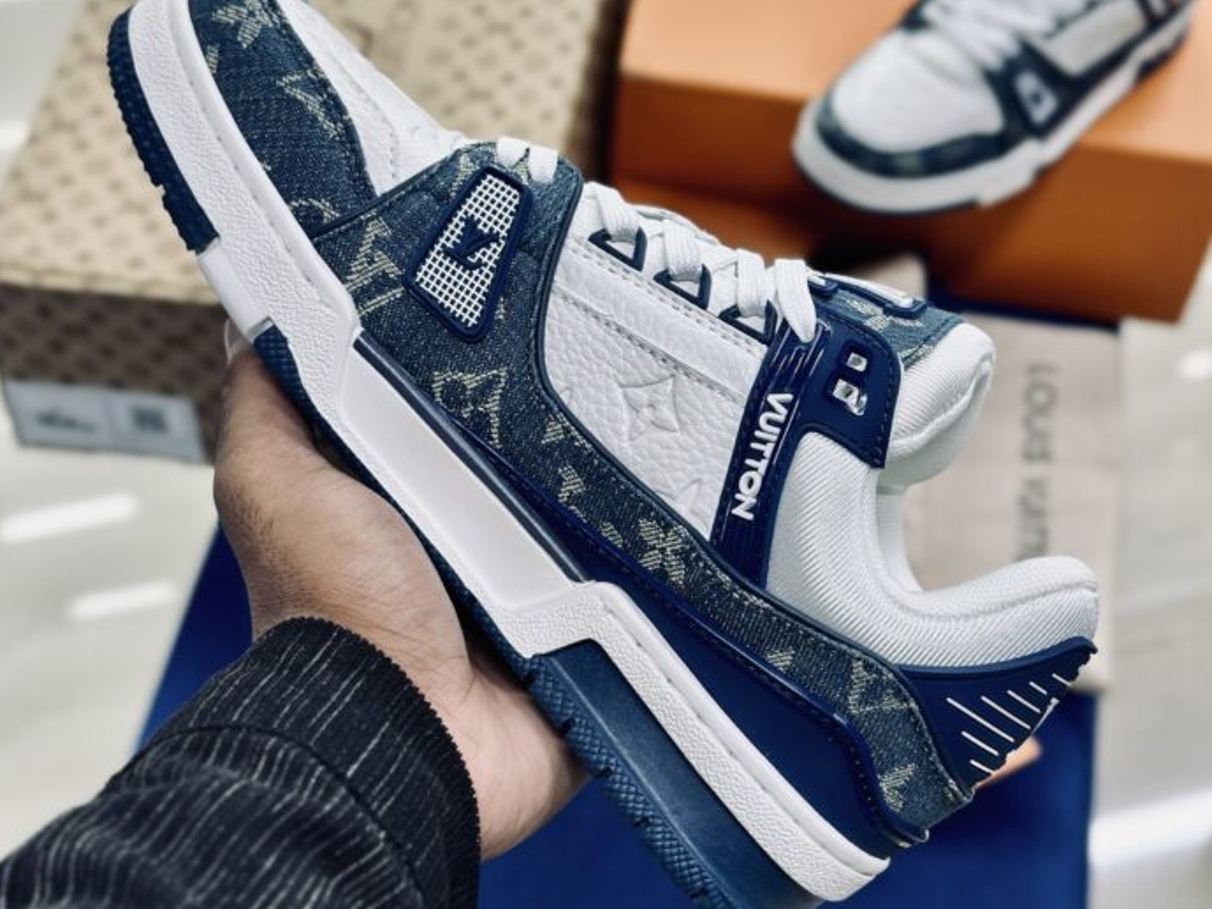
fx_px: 2276
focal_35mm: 65
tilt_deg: -51.6
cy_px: 481
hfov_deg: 29.8
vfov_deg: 22.6
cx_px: 600
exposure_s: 1/100
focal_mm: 6.86
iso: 64
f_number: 1.78
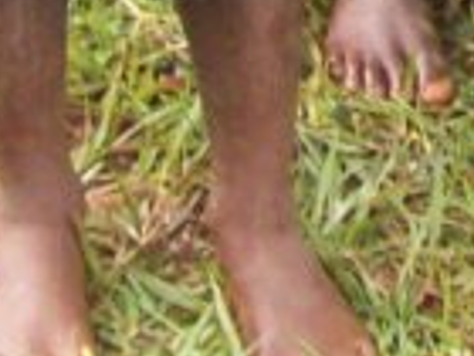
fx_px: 3601
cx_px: 1006
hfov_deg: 7.2
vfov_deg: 5.3
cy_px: -782
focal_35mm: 263
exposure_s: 1/139
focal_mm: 6
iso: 200
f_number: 2.7
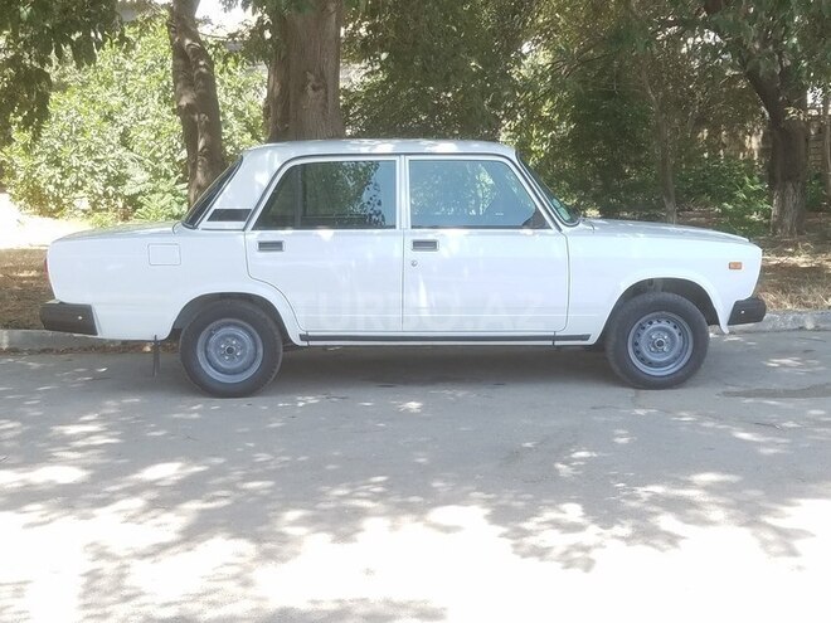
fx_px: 624
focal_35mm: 26
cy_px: 312
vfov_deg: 53.1
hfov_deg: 67.3
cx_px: 416
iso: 50
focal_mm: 4.2
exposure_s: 1/420
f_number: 1.7
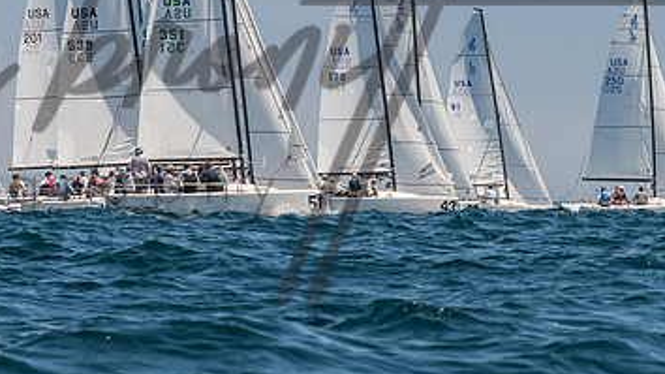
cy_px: 28
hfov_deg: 7.0
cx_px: 312
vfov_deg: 3.9
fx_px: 5465
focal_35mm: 310
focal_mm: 145
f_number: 8
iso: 800
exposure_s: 1/1000
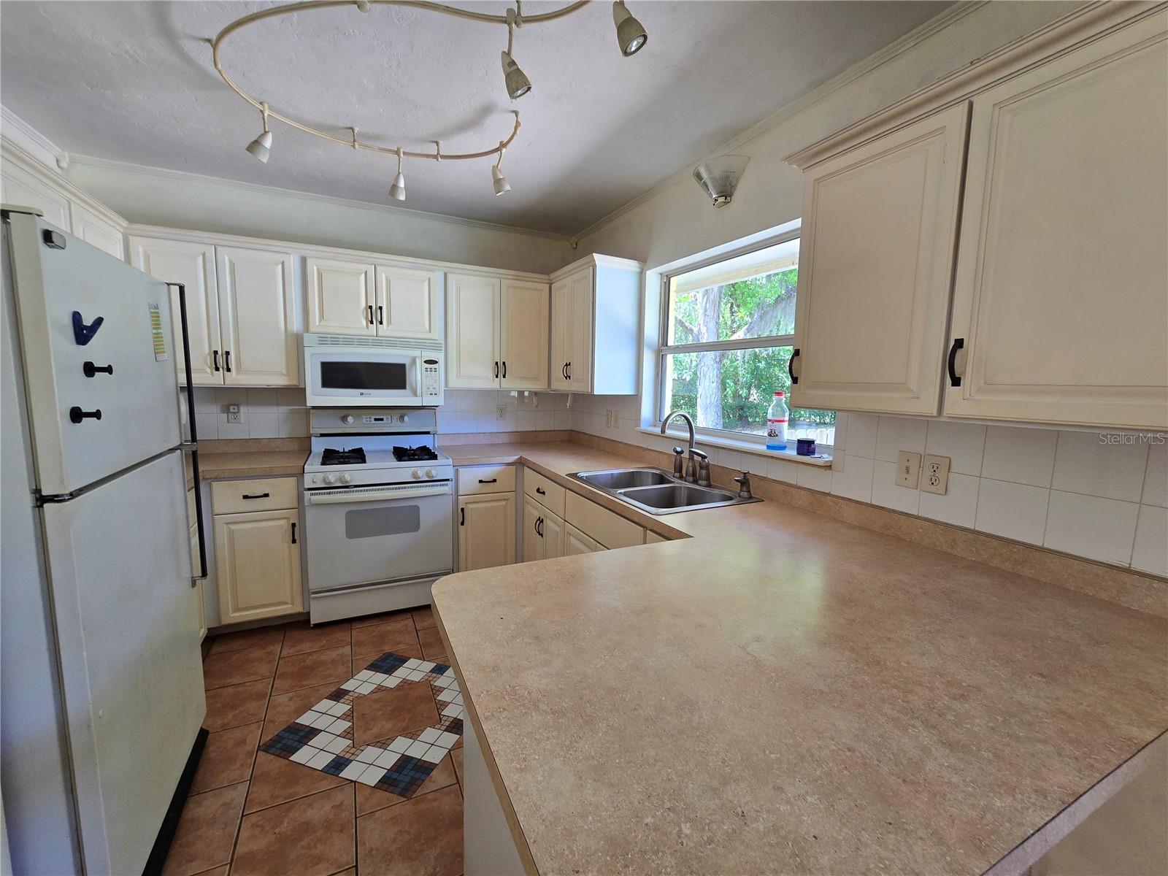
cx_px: 584
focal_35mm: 13
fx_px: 439
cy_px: 438
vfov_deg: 89.9
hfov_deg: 106.2
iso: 100
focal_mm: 2.2
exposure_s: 1/60
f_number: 2.2
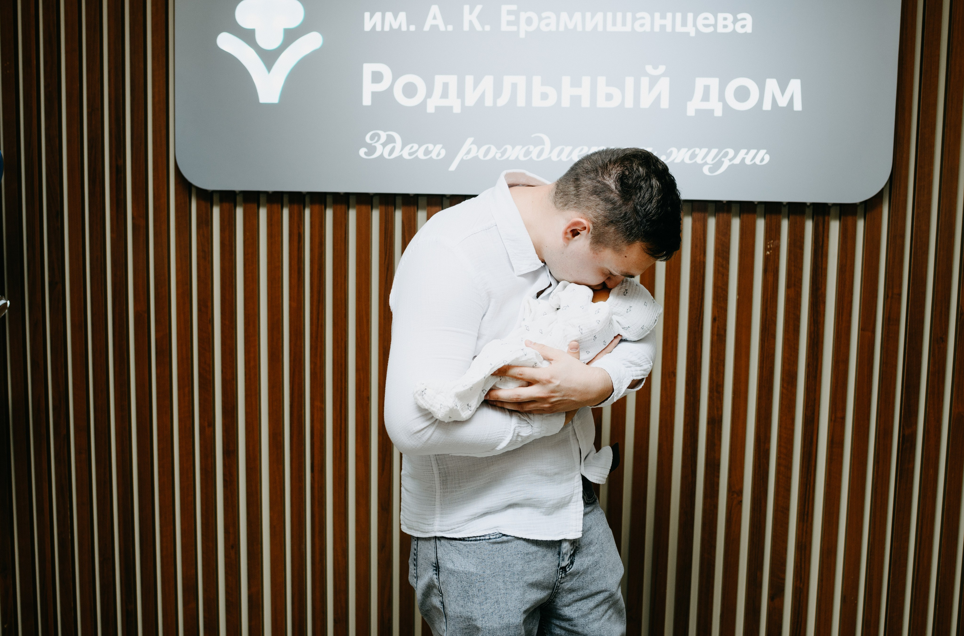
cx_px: 483
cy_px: 315
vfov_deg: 34.4
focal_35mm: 39
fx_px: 1028
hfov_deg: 50.2
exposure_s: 1/160
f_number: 4
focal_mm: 35
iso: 200
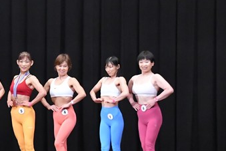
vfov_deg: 5.6
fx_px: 1550
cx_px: -24
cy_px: 68
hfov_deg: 8.3
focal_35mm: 247
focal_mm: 72
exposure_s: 1/400
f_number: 5.6
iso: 8000
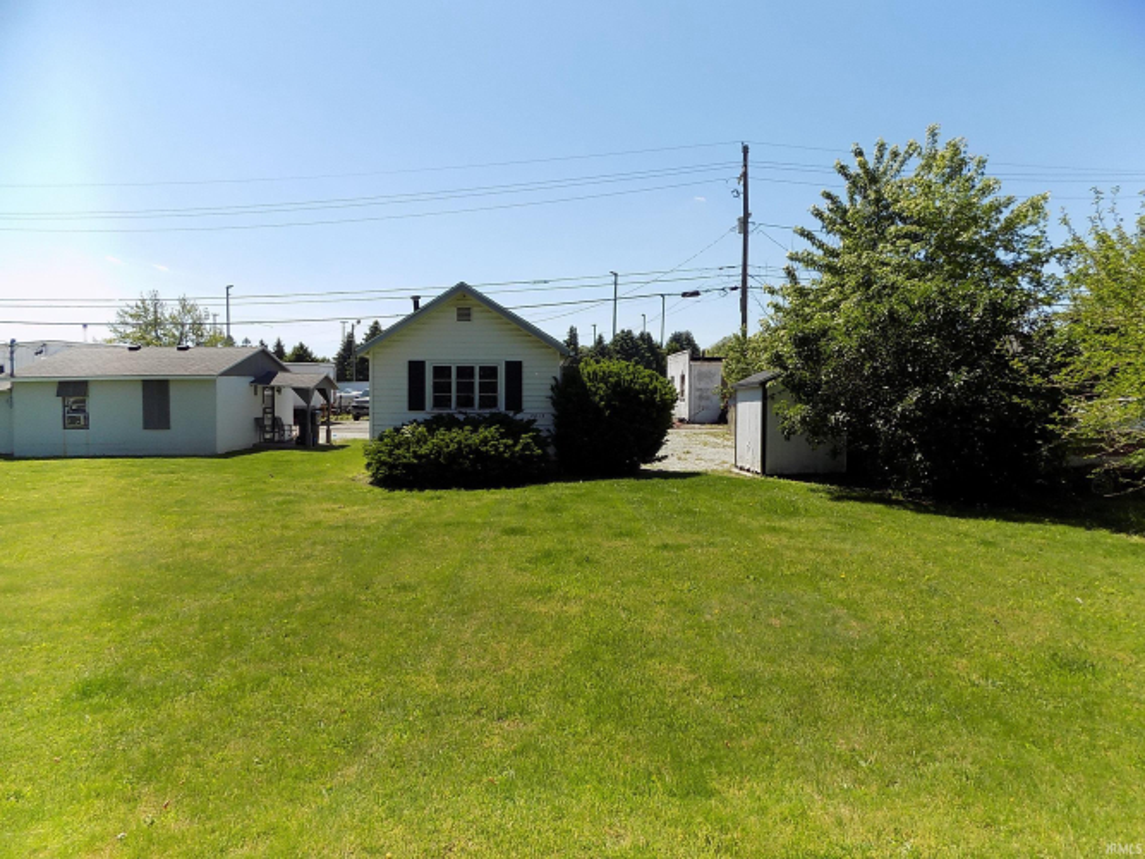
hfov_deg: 73.9
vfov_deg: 58.9
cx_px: 572
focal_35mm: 23
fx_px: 761
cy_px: 430
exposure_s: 1/1000
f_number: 3.1
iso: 80
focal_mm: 4
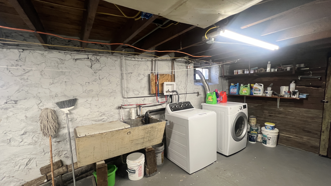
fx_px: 132
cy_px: 99
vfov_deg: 70.4
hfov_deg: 103.0
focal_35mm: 15
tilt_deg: -5.6
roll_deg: +2.1
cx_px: 167
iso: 160
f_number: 1.8
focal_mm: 1.57
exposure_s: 1/60
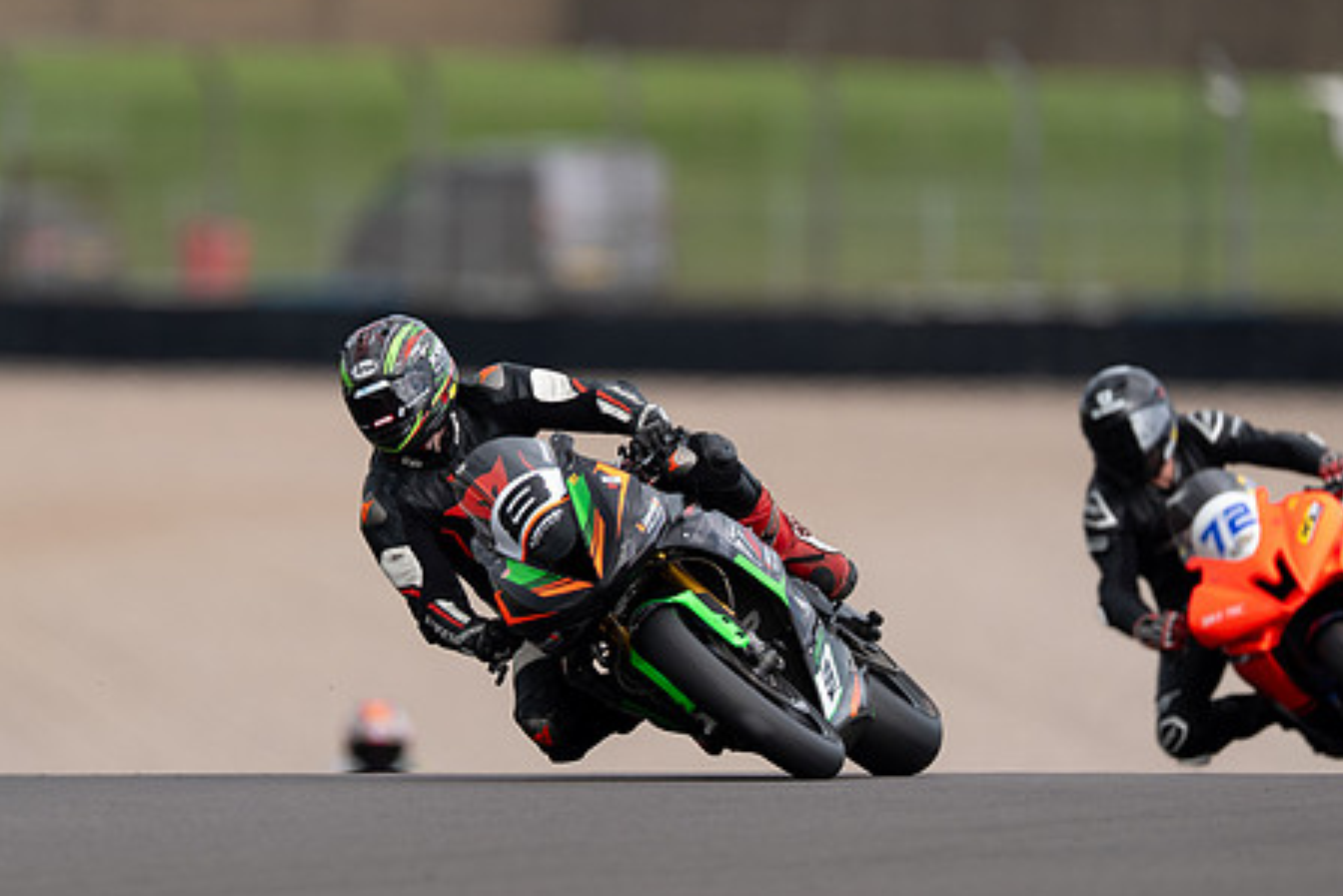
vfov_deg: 1.4
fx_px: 36121
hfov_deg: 2.1
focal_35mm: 968
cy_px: 454
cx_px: 544
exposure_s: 1/500
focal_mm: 600
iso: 125
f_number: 4
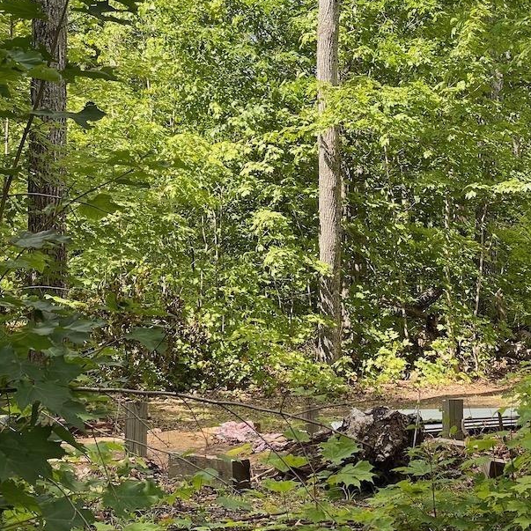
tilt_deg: +6.3
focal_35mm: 78
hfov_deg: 21.9
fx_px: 1354
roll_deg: +0.0
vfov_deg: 22.2
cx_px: 436
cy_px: 285
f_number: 2
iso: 25
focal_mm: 6
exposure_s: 1/201
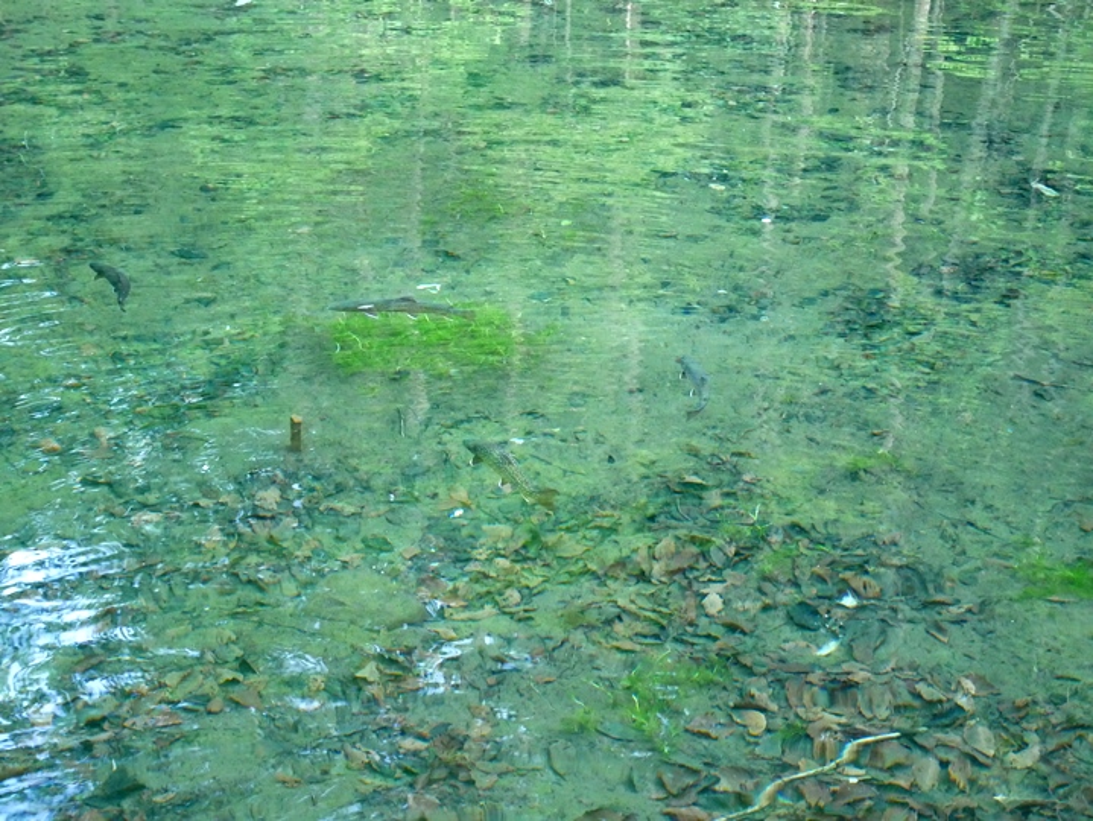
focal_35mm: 64
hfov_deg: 30.3
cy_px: 410
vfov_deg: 23.0
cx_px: 546
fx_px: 2022
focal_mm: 32
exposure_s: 1/50
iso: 3200
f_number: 5.6
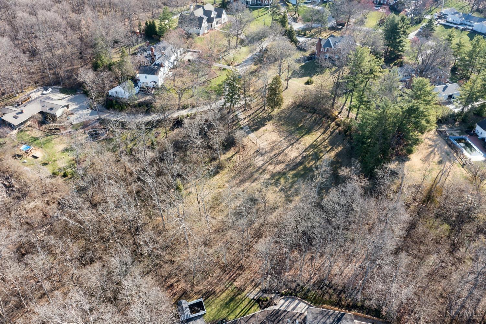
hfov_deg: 65.5
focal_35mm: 28
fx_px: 378
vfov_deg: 46.4
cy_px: 162
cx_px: 243
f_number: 8
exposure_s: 1/40
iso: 100
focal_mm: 10.3
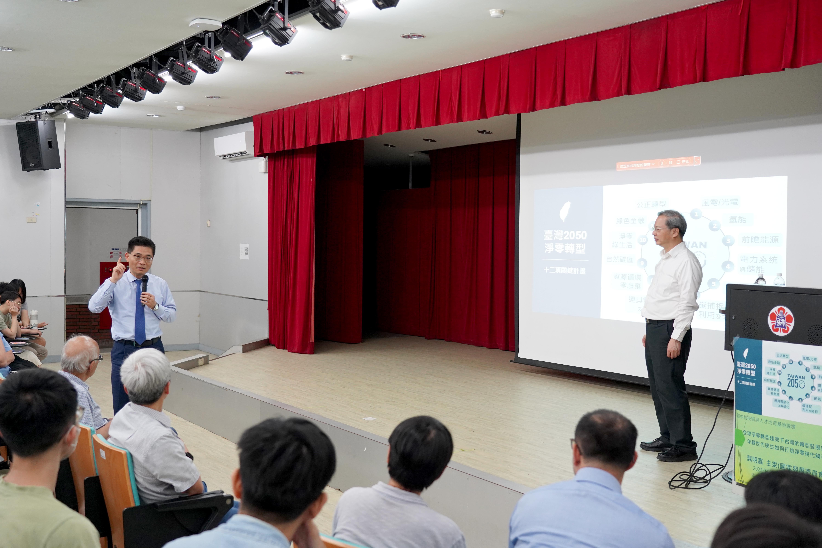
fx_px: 890
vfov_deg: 34.2
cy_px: 274
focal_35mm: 39
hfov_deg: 49.6
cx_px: 411
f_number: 4
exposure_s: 1/125
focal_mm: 39
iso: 2500
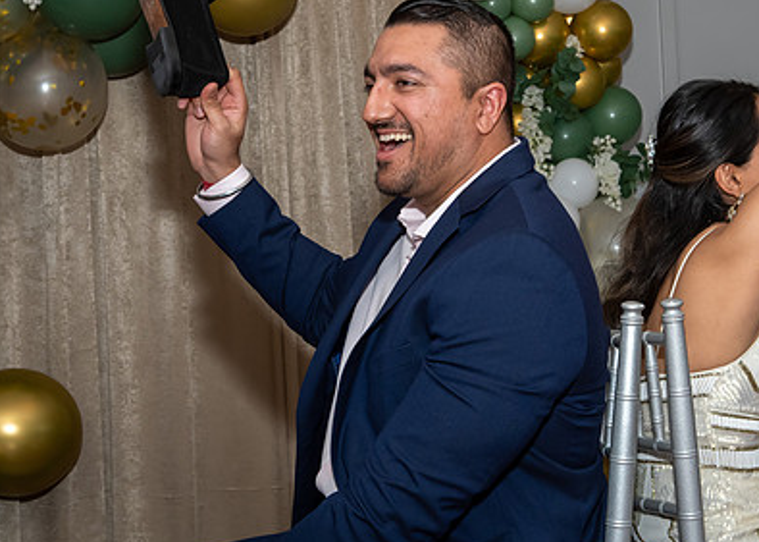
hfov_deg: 24.4
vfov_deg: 17.6
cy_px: 164
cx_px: 513
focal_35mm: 81
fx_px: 1745
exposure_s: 1/250
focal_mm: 35
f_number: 9
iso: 640
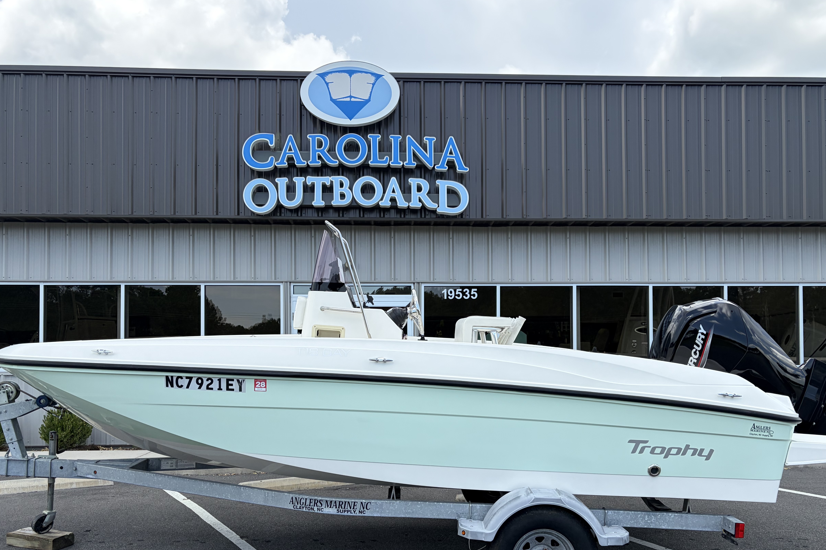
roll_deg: +2.0
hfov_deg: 58.7
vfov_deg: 40.8
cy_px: 345
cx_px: 413
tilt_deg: +3.5
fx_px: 734
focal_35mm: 32
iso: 64
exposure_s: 1/2141
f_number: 1.6
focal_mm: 5.96
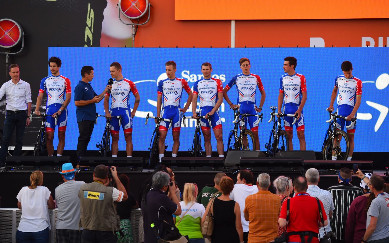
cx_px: 194
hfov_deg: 9.3
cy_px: 124
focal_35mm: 225
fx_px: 2385
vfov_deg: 5.8
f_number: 5.6
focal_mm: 220
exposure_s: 1/1250
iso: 1600
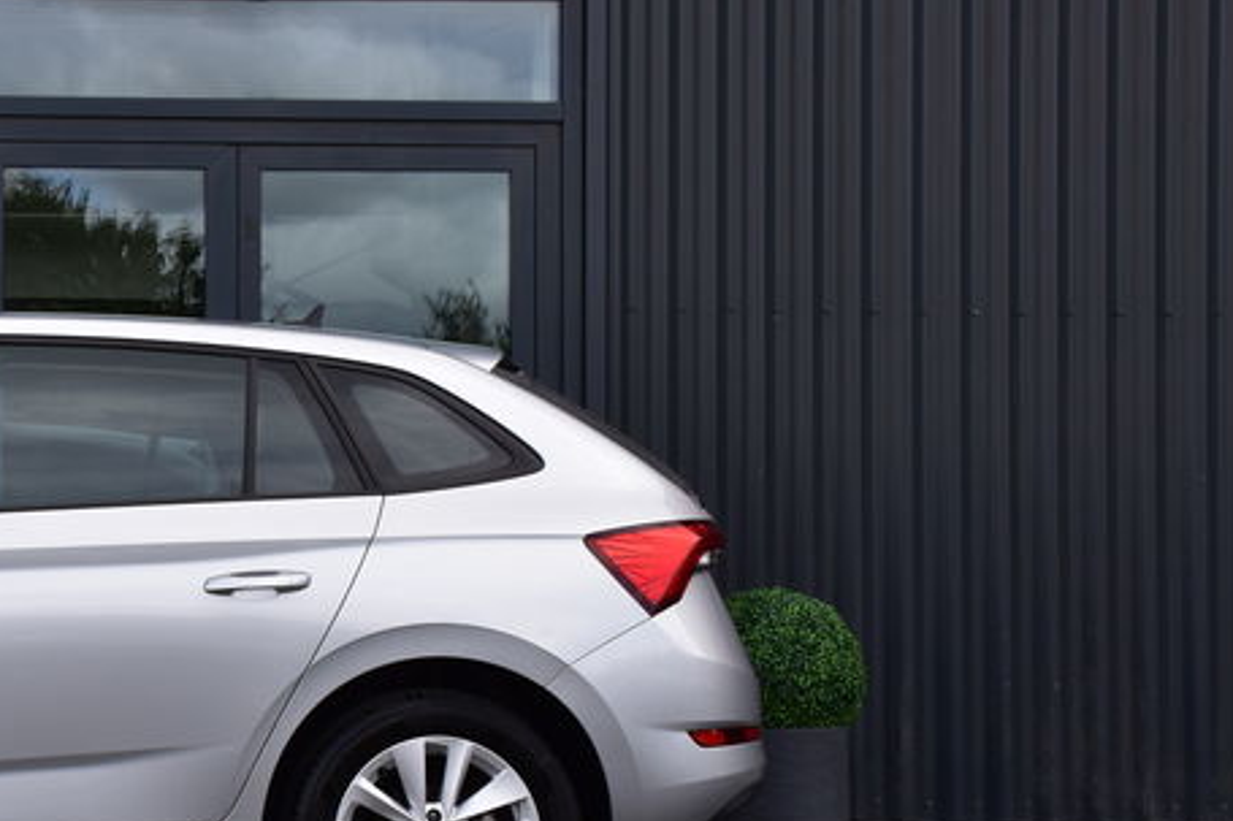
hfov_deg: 21.7
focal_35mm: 89
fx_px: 3050
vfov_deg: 15.3
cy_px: 462
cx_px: -106
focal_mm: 27
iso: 400
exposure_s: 1/250
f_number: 10
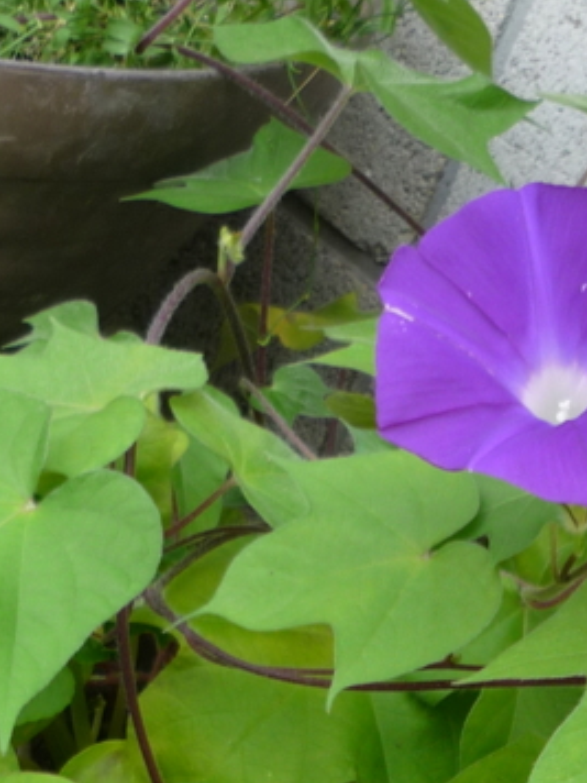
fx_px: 2148
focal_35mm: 95
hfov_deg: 15.4
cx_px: 543
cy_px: 867
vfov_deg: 19.7
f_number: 2.8
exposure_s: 1/60
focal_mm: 5.5
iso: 100
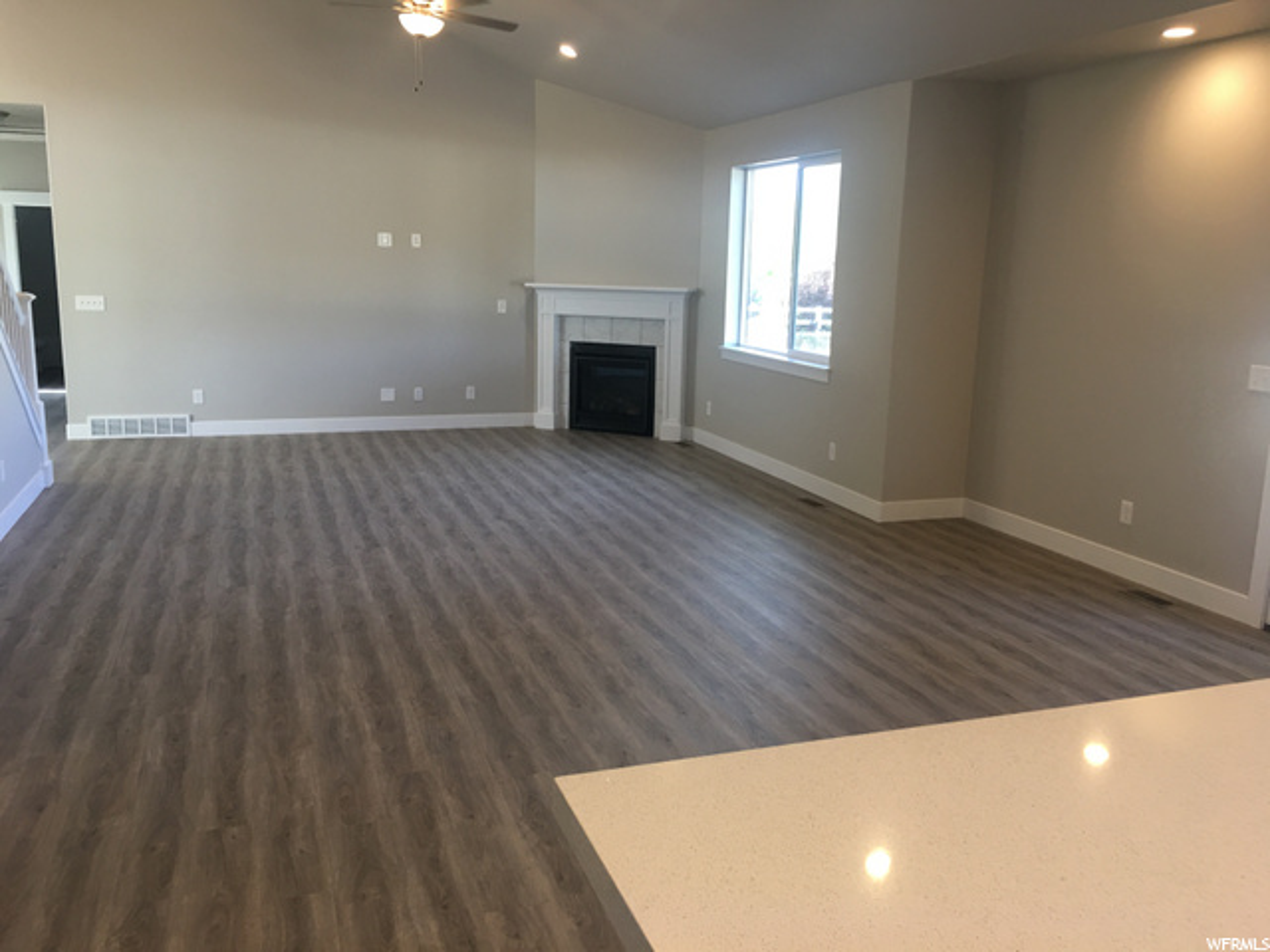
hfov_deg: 61.7
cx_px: 635
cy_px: 476
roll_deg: -0.9
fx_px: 1064
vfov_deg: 48.2
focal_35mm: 29
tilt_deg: -9.0
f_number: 2.2
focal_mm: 4.15
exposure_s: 1/15
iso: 25
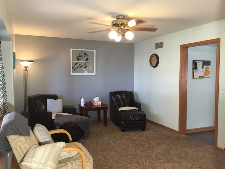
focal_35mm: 29
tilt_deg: -3.5
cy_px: 84
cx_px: 112
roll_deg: +0.0
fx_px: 188
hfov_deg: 61.7
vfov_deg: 48.2
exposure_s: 1/30
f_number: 2.2
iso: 80
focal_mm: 4.15
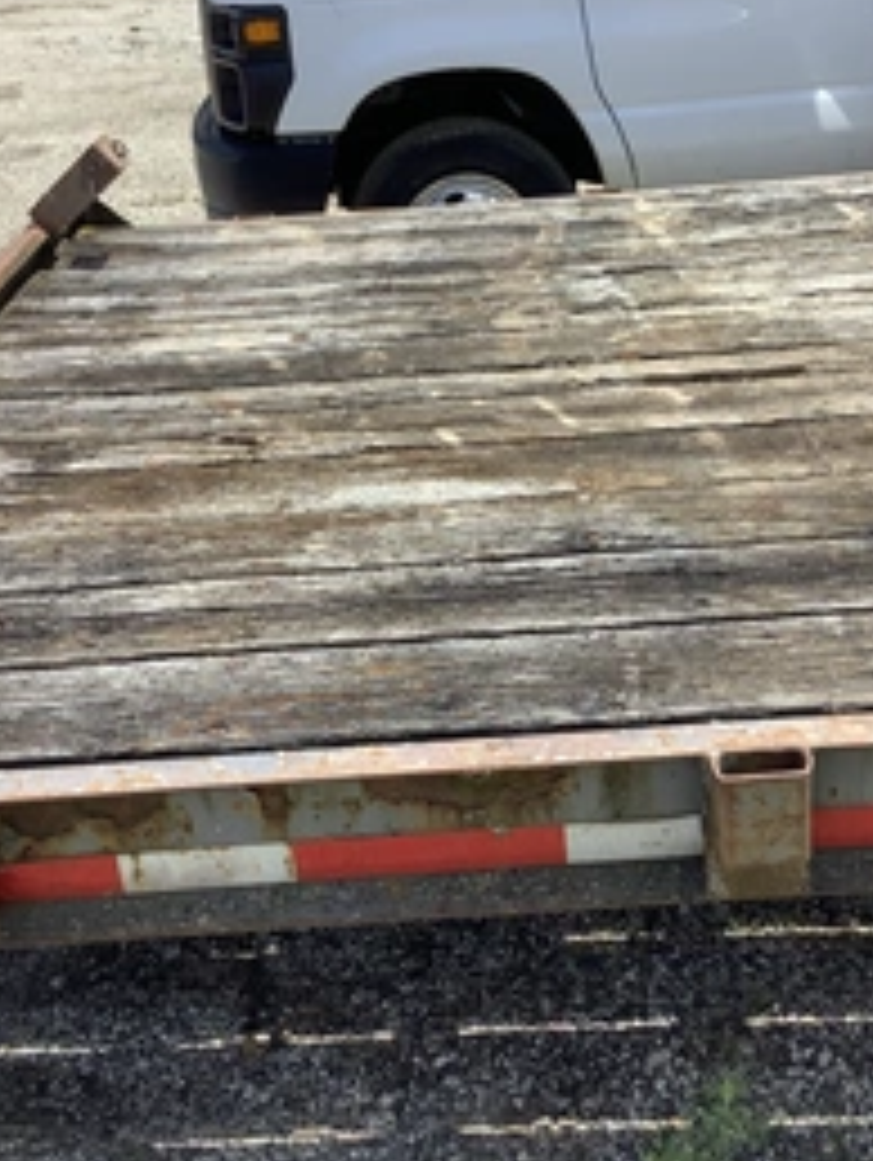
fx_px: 1611
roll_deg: -0.7
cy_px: 567
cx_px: 504
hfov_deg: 30.3
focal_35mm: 48
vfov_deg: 39.6
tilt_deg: -23.1
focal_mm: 3.3
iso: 25
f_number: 2.4
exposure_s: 1/791
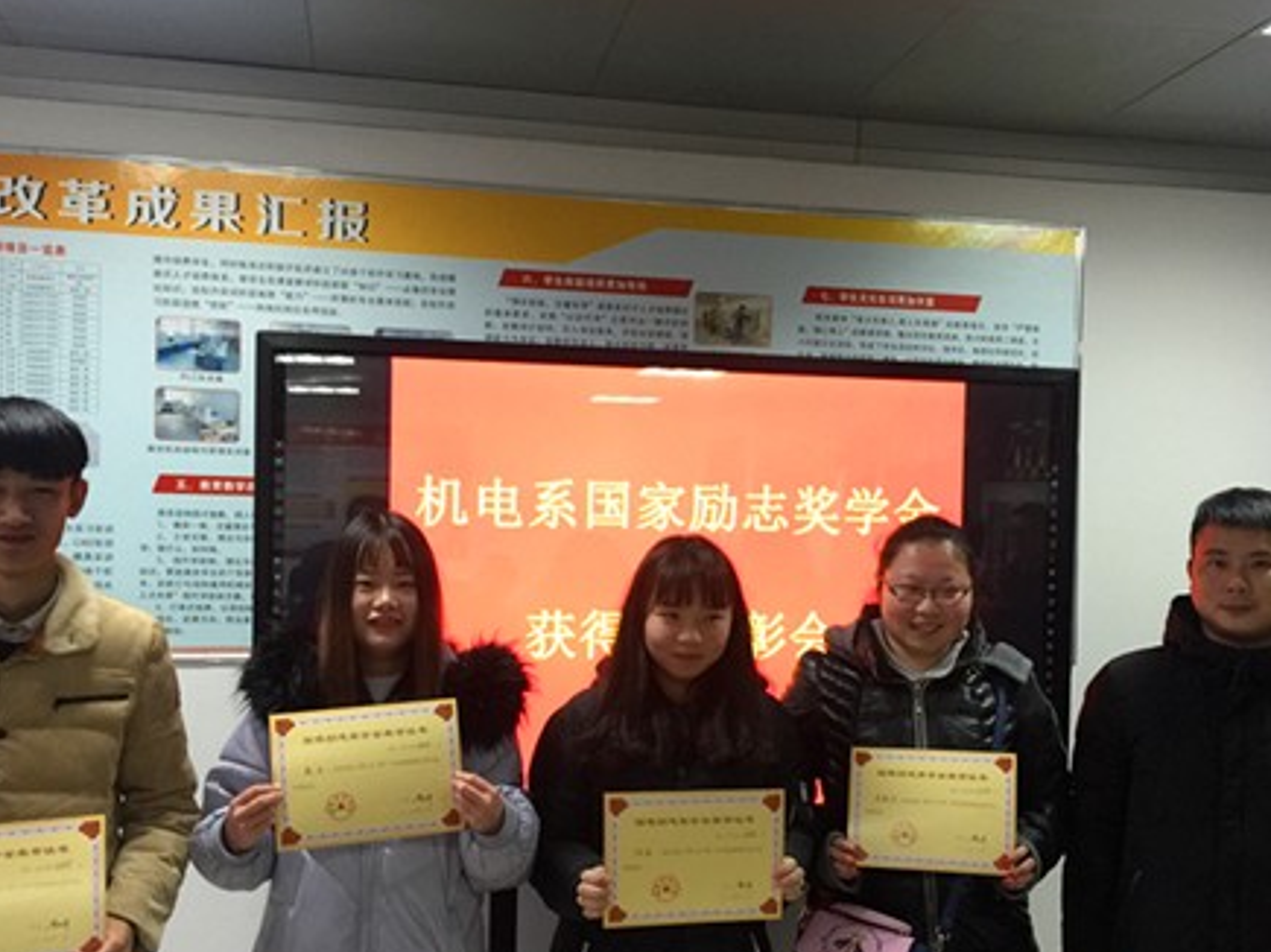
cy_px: 578
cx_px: 701
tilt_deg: -1.2
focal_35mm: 40
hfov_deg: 46.7
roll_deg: -2.6
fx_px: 1468
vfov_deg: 35.8
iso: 100
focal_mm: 4.15
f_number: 2.2
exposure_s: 1/17
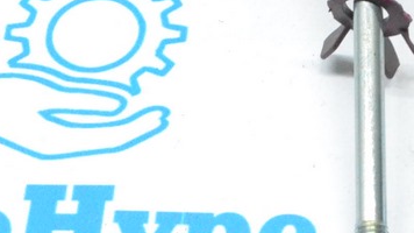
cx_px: 405
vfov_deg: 7.0
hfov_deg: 12.4
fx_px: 1888
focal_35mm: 172
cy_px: 53
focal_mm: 38
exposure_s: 1/100
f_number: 13
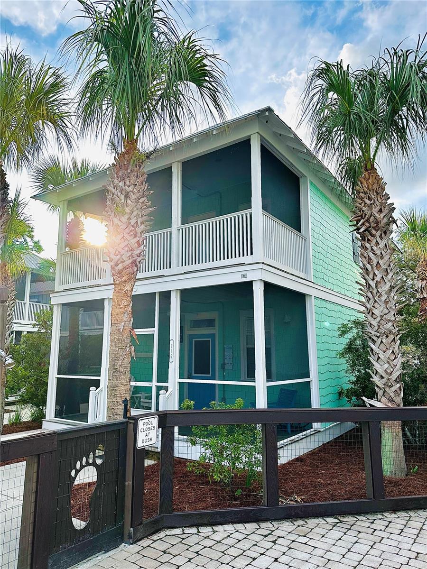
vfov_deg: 71.6
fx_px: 395
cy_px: 284
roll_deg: -0.1
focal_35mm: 24
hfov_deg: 56.8
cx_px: 214
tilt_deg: +10.2
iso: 80
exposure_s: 1/1613
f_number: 1.78
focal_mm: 6.86
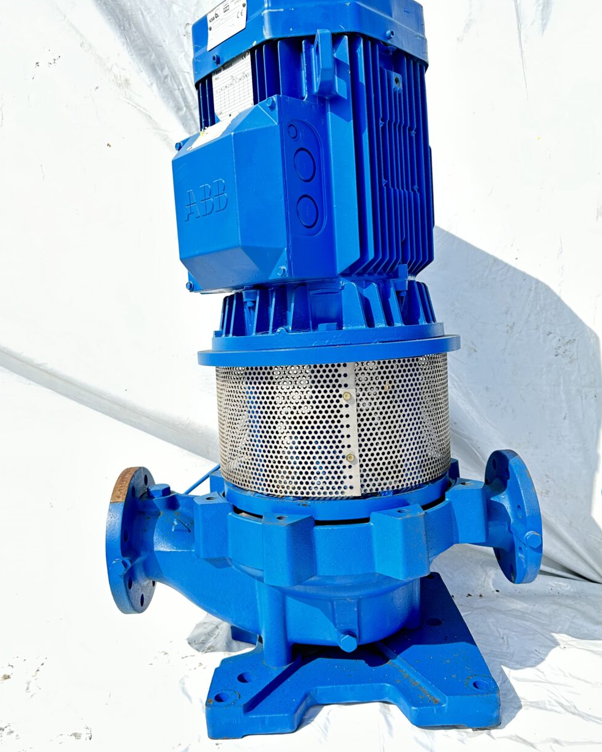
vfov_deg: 66.0
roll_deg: +1.2
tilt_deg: -2.7
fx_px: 579
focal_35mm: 26
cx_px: 300
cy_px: 371
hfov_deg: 54.9
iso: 80
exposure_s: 1/750
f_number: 1.78
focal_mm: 6.86
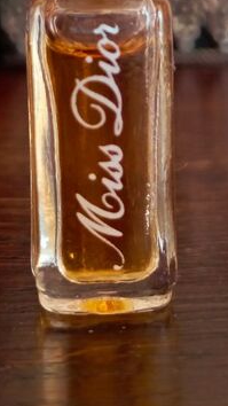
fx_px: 591
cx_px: 124
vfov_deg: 35.7
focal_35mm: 55
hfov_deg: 21.8
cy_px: 45
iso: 249
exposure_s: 1/50
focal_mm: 4.25
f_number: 1.8
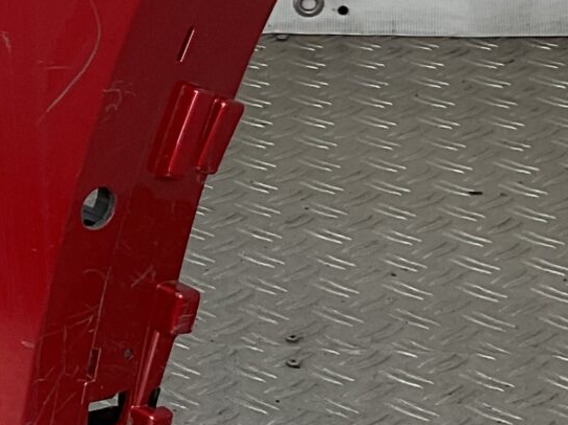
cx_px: -673
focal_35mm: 137
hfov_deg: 12.2
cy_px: 65
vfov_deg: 10.8
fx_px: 2247
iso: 16
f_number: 1.8
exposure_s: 1/268
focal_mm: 3
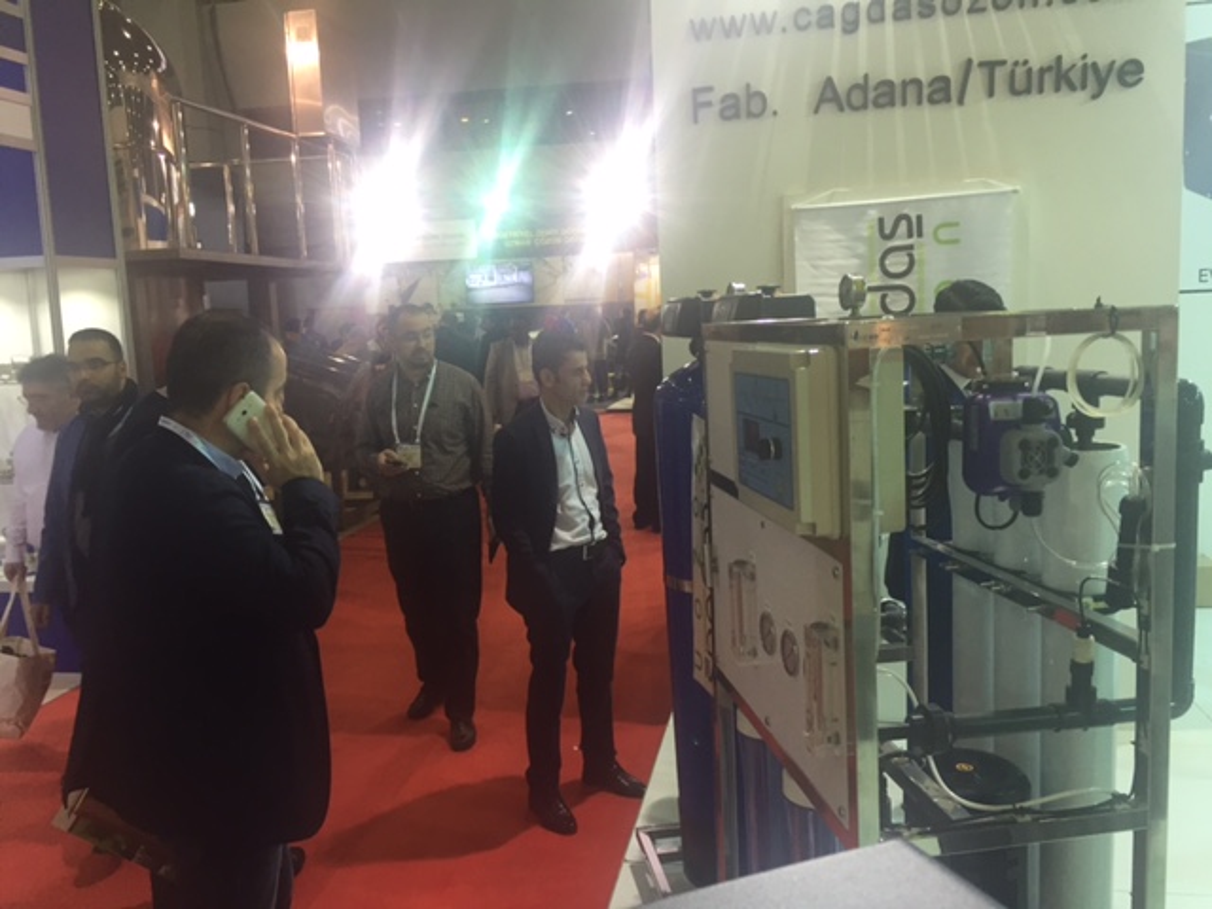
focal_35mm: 29
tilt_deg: -8.3
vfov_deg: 48.2
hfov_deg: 61.7
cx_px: 606
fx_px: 1015
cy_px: 454
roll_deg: +2.5
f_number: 2.2
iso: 50
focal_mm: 4.15
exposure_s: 1/33
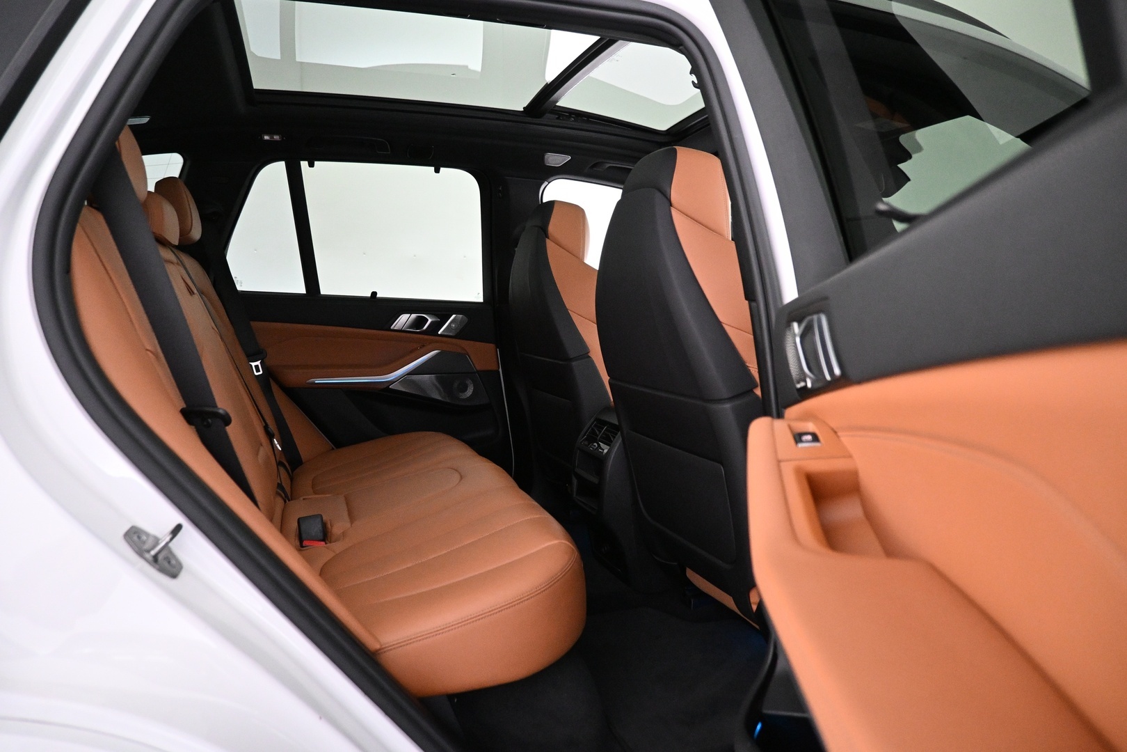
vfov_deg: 53.1
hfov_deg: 73.7
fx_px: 751
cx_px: 564
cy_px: 376
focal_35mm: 24
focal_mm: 16
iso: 4000
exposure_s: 1/60
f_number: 3.5
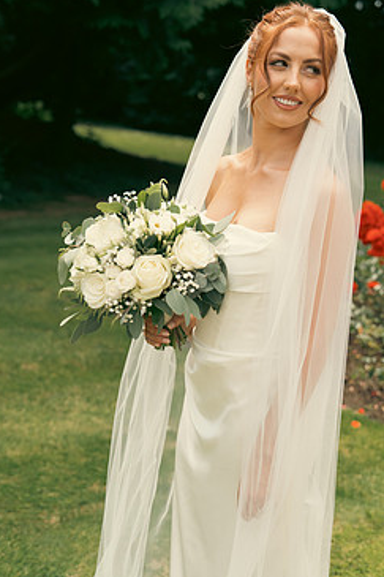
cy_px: 273
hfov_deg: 23.4
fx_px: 929
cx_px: 204
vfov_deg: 34.5
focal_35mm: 58
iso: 200
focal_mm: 47
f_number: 3.5
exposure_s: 1/1250
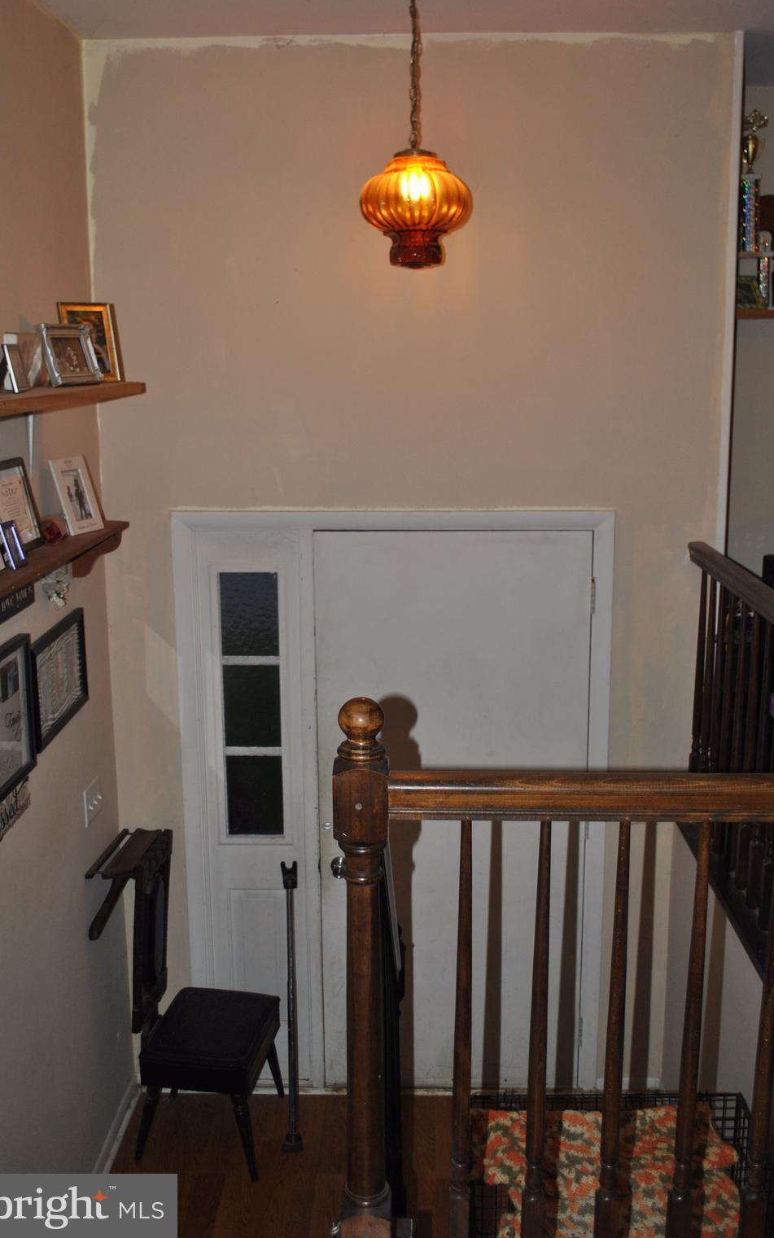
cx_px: 392
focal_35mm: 34
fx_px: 1147
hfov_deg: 37.3
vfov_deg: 56.7
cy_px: 615
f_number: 4
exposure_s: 1/60
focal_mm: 22
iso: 200
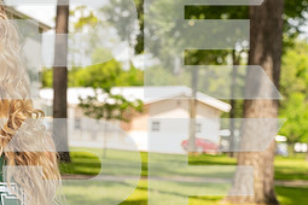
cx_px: -21
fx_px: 932
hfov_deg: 18.1
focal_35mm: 109
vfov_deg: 12.5
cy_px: 183
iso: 200
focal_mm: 48
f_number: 5
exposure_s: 1/250
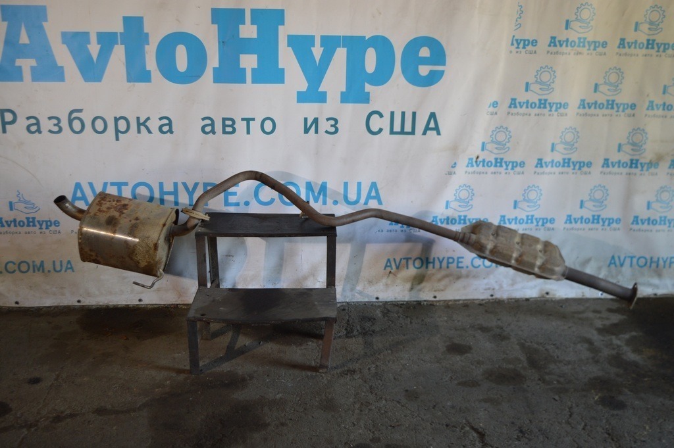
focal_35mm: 38
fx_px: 702
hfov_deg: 51.3
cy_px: 224
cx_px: 337
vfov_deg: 35.4
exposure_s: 1/50
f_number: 4
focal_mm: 25
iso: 400
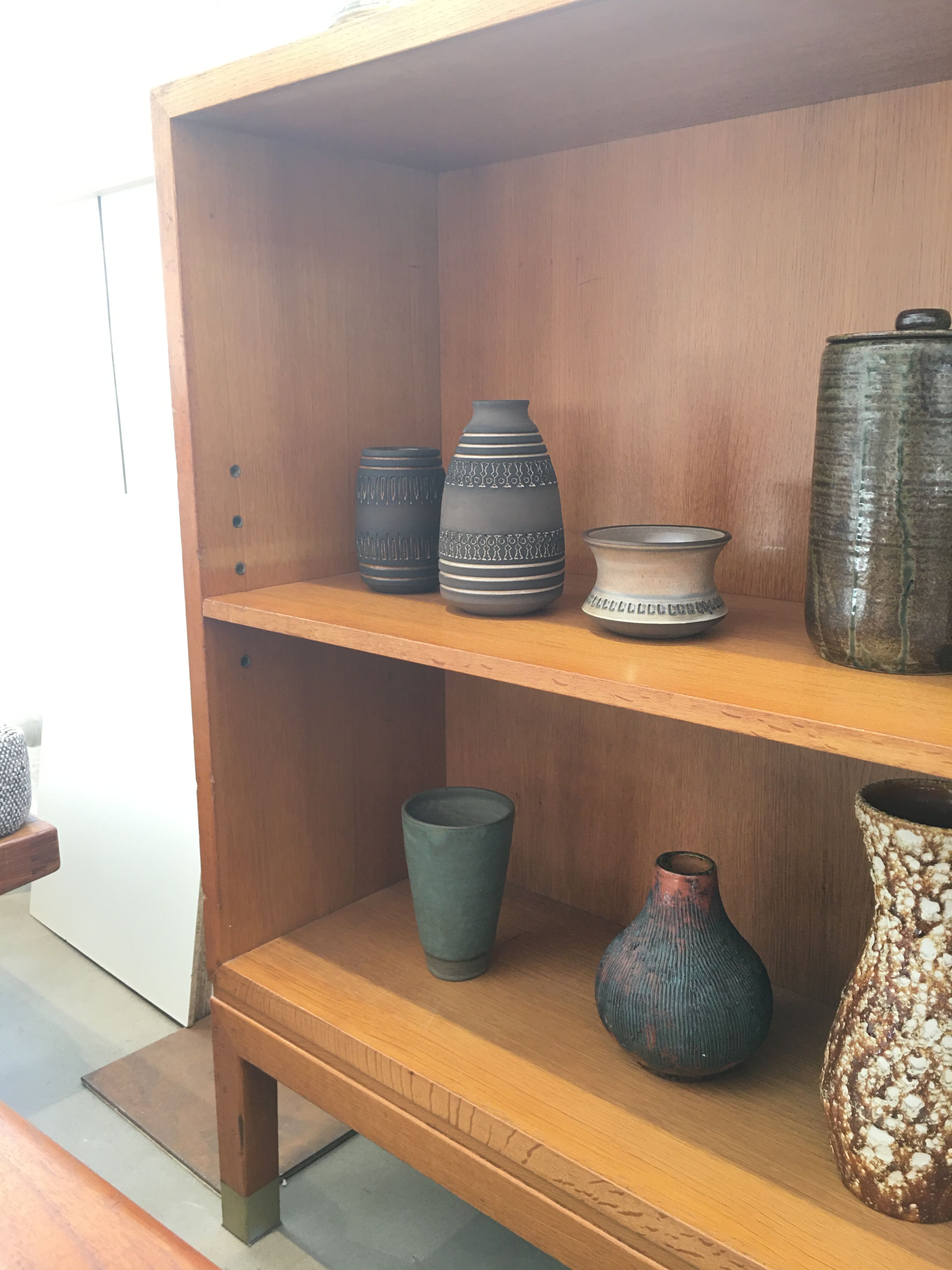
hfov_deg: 48.2
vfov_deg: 61.7
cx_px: 476
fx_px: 1063
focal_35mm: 29
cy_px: 635
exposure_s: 1/17
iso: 64
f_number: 2.2
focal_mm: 4.15
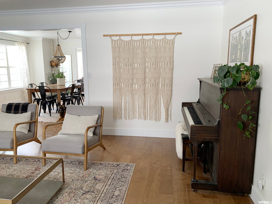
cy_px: 102
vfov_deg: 53.1
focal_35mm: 26
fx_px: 204
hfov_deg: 67.3
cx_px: 136
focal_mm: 4.25
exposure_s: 1/122
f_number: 1.8
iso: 50
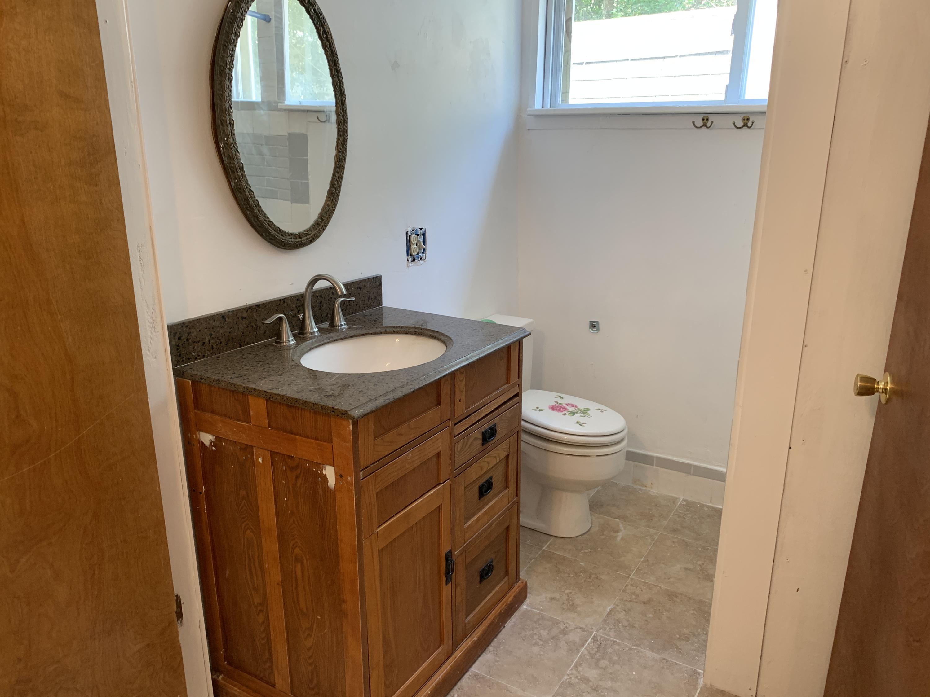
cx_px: 465
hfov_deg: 67.3
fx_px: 699
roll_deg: -0.7
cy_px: 348
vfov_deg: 53.1
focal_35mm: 26
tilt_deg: -15.0
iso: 80
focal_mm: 4.25
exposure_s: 1/60
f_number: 1.8
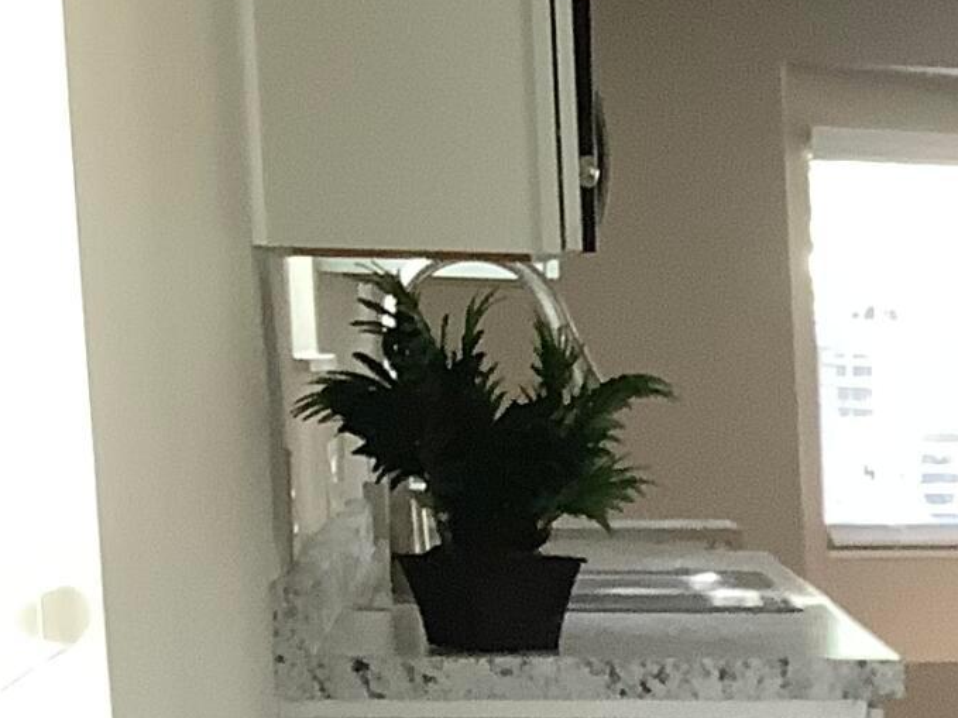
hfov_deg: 12.8
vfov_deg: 10.3
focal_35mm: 137
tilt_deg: -12.2
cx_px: 1837
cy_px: 1203
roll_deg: -1.4
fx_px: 3791
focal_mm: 3.3
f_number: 2.4
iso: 100
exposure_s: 1/60
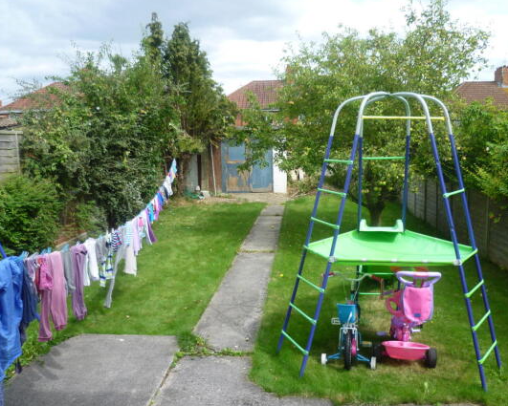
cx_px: 256
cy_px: 203
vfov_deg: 48.5
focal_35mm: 30
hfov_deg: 58.8
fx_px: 451
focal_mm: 5
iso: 80
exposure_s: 1/400
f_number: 2.8
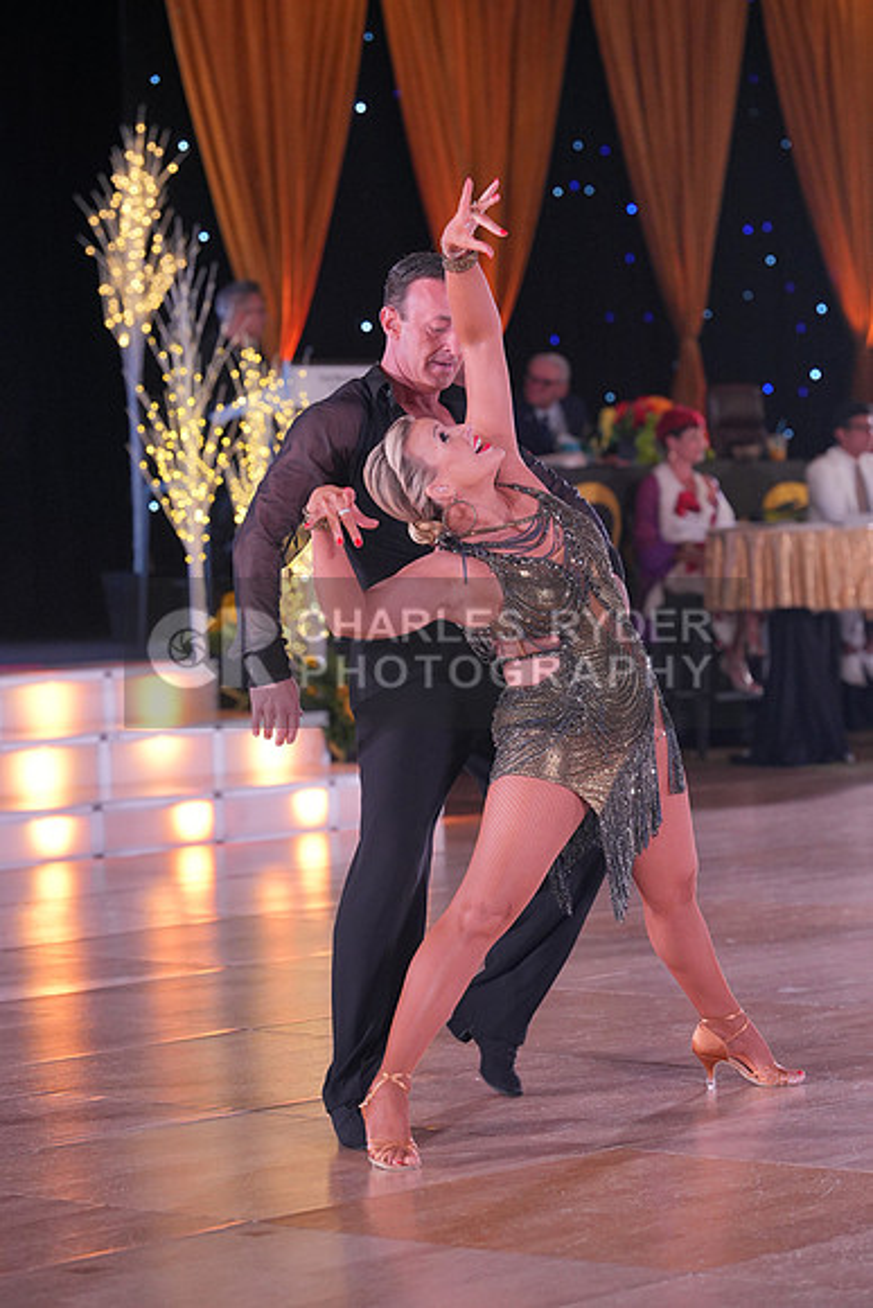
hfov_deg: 11.2
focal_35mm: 122
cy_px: 654
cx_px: 436
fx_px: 4435
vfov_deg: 16.8
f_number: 4
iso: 2000
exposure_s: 1/400
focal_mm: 122
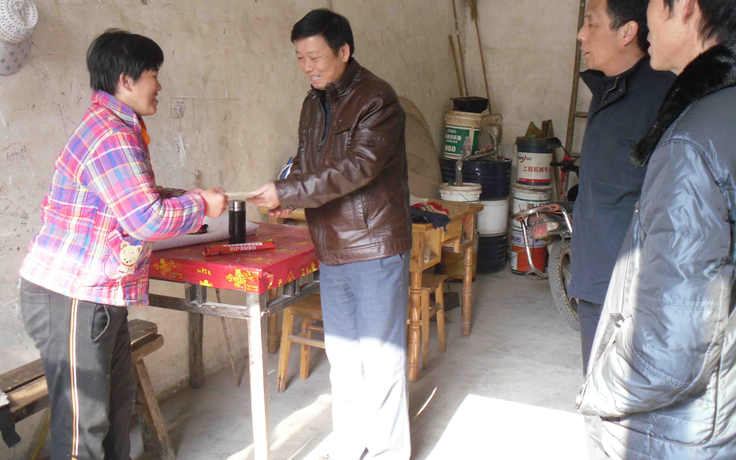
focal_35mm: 38
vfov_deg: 33.5
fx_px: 762
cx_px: 365
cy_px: 203
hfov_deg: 51.5
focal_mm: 6.3
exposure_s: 1/45
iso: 200
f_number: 3
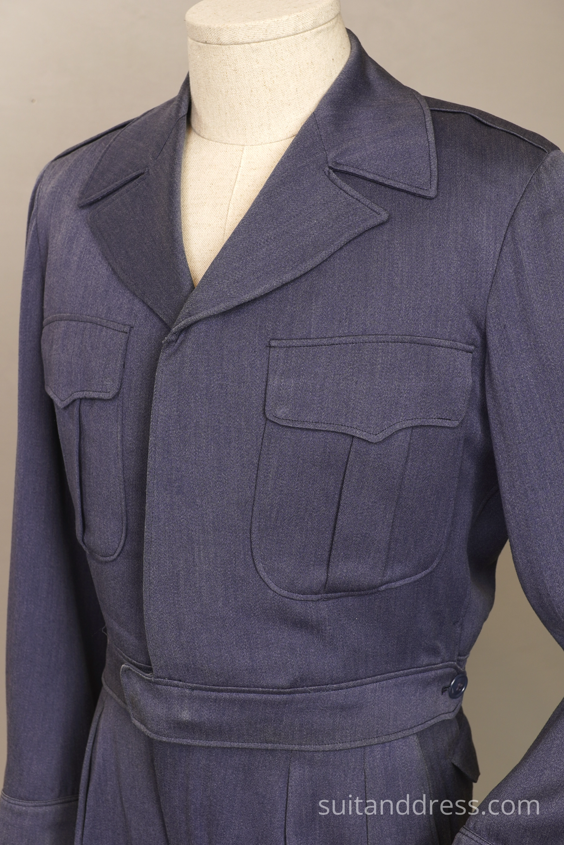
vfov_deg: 41.1
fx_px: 1128
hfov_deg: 28.1
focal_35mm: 48
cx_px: 282
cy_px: 422
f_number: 6.3
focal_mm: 32
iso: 200
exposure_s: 1/20
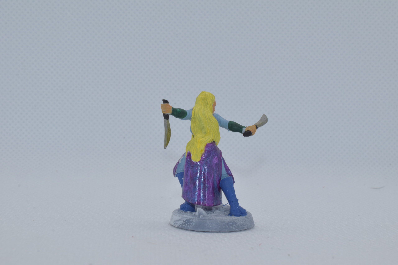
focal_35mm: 82
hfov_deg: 24.6
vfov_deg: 16.6
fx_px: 912
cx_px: 199
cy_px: 132
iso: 800
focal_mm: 55
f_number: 22
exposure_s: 1/125
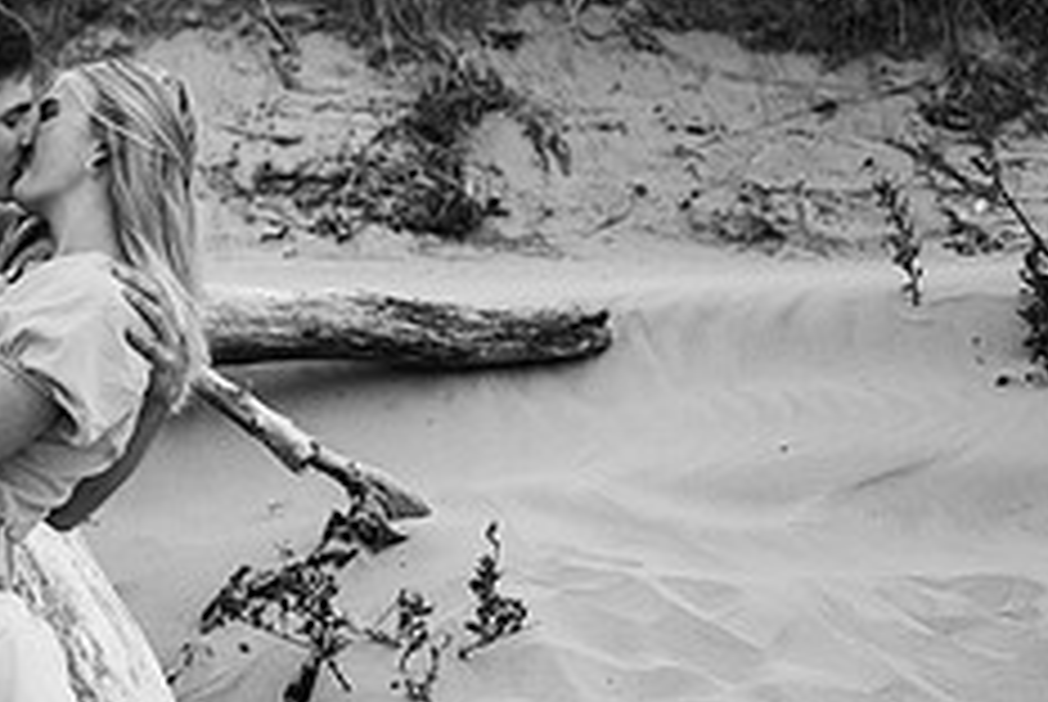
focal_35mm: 128
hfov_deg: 15.5
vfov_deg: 10.7
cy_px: 506
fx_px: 3731
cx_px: -175
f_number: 2.8
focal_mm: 50
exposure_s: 1/1000
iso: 320
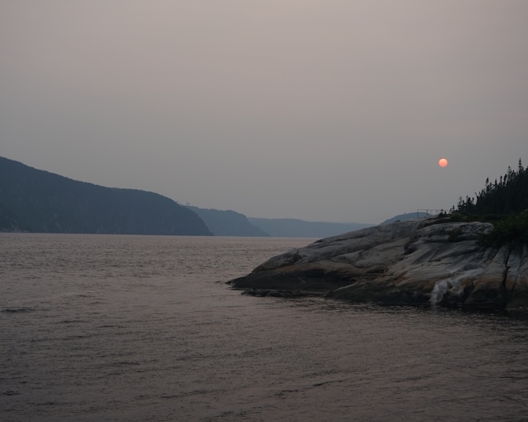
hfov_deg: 36.6
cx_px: 245
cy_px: 211
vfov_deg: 29.7
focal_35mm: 51
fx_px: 797
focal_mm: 30
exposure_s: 1/160
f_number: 5
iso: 100
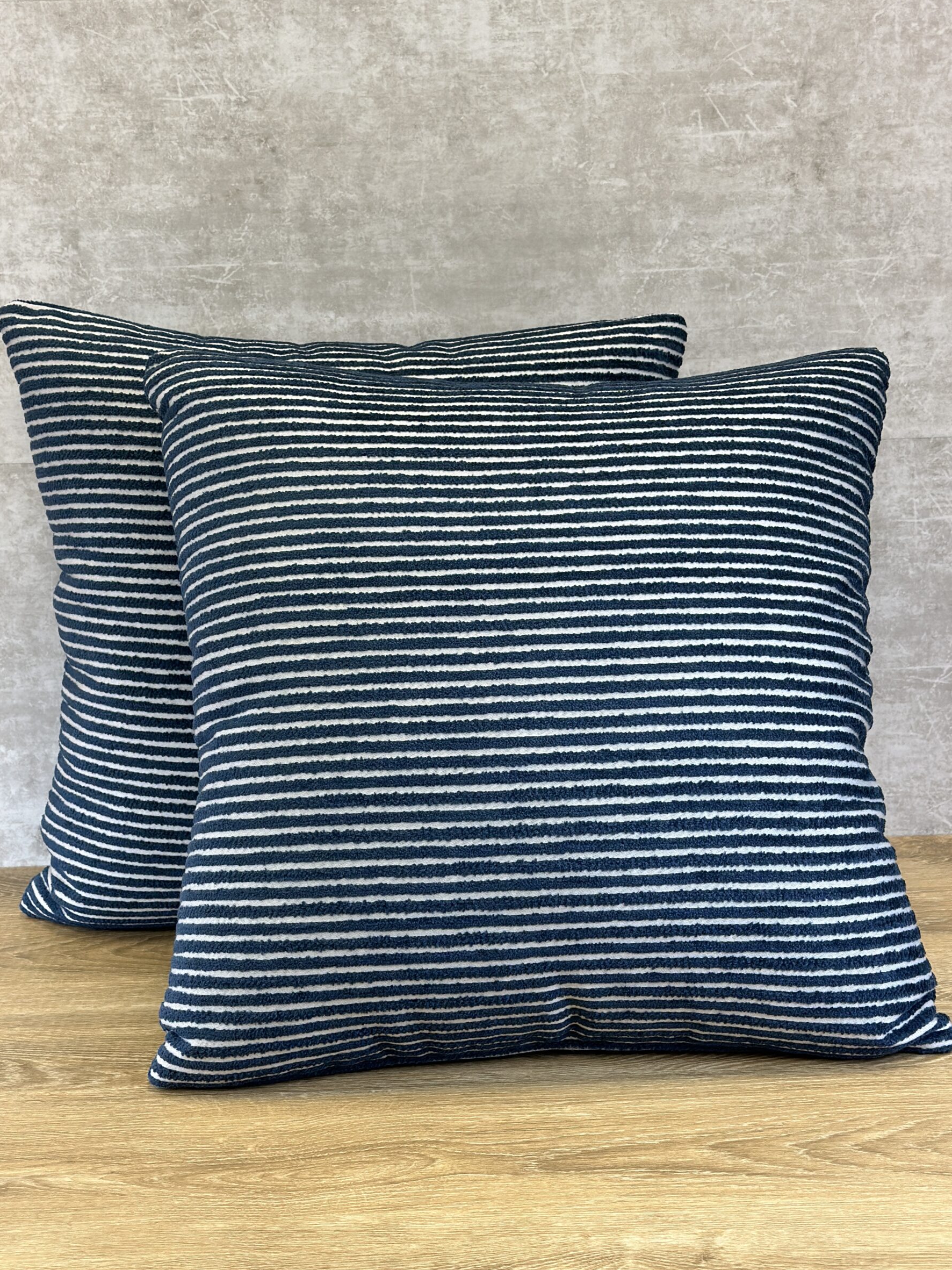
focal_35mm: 52
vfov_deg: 36.8
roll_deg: +1.7
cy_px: 666
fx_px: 1907
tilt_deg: -13.3
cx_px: 455
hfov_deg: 28.0
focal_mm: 6.86
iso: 125
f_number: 1.78
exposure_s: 1/120
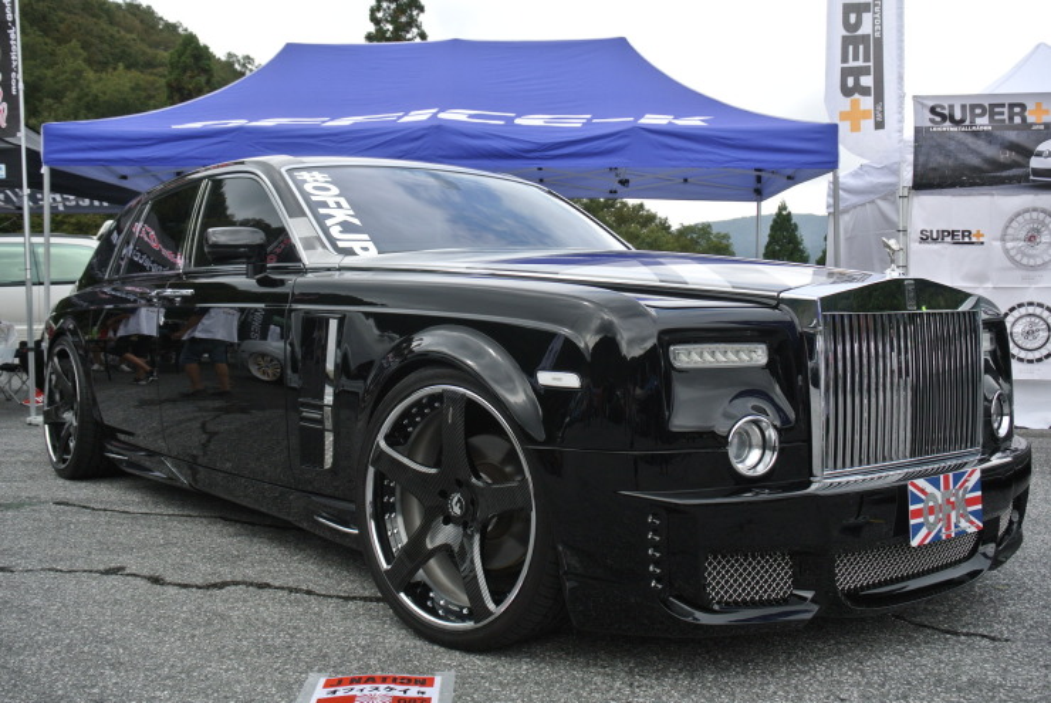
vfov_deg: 37.0
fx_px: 1052
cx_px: 526
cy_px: 352
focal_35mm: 36
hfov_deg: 53.1
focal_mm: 13.7
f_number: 4.5
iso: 100
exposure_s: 1/320
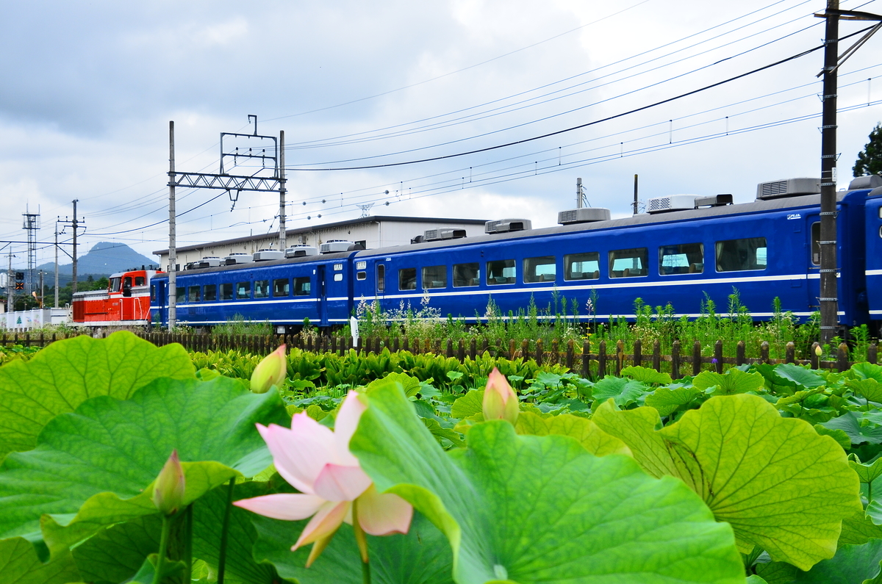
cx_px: 441
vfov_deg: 25.6
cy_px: 292
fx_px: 1284
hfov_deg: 37.9
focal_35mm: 52
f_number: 6.7
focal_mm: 35
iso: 500
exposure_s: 1/1000
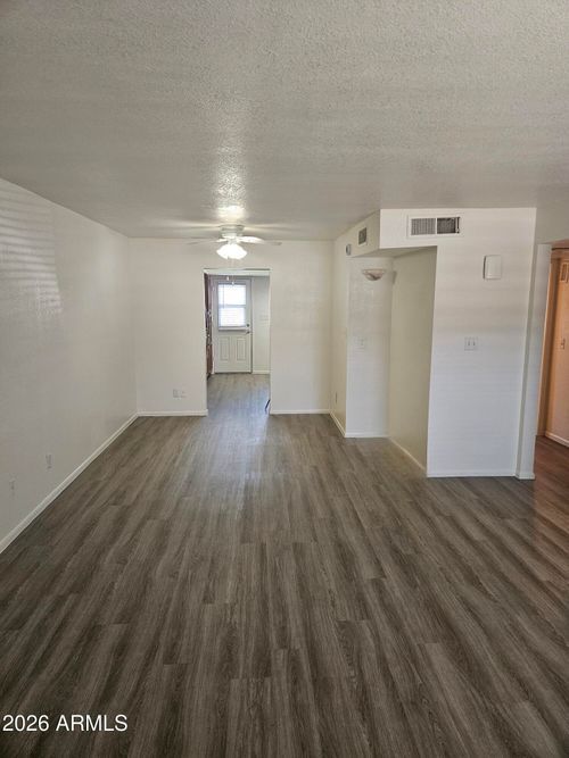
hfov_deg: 58.9
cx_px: 284
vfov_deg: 73.9
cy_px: 379
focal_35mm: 23
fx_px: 504
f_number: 1.8
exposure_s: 1/120
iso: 200
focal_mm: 5.4
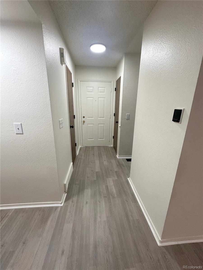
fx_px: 109
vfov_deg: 102.1
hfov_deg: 85.7
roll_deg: -1.4
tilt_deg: -14.2
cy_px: 135
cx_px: 102
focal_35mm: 14
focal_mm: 2.22
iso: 200
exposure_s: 1/120
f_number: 2.2
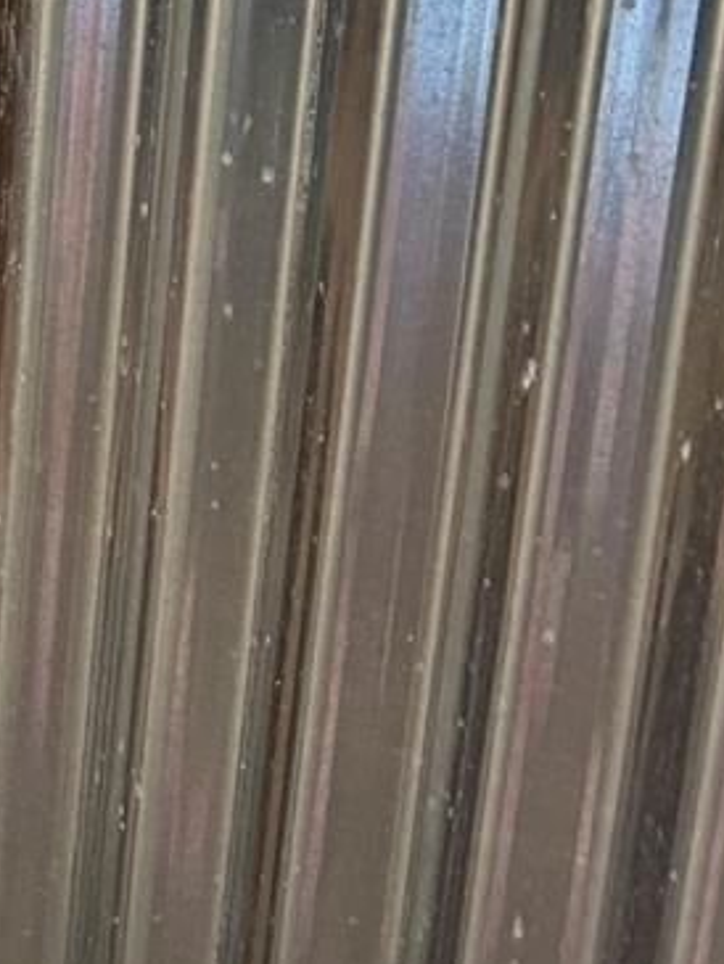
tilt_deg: -14.1
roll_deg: -0.1
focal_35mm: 101
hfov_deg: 12.7
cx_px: -761
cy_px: -351
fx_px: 2815
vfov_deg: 17.9
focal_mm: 6.76
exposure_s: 1/60
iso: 200
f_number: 1.78
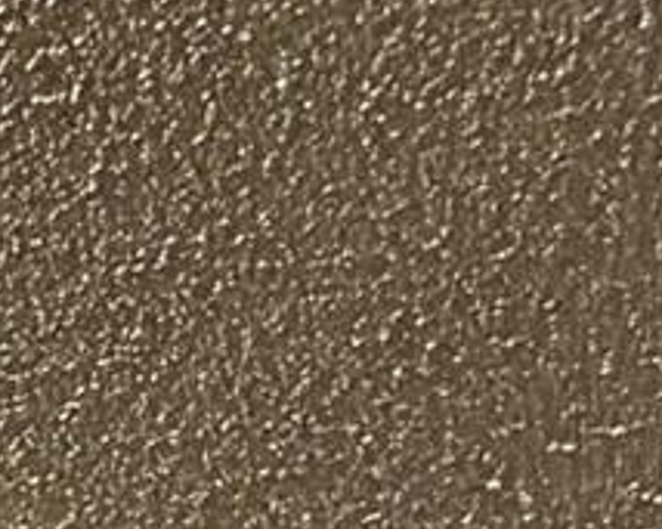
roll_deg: -1.0
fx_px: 1998
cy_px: 1782
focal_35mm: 102
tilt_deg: -0.1
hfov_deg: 15.8
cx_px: -560
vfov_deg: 9.6
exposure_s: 1/60
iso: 500
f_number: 2.2
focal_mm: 2.22
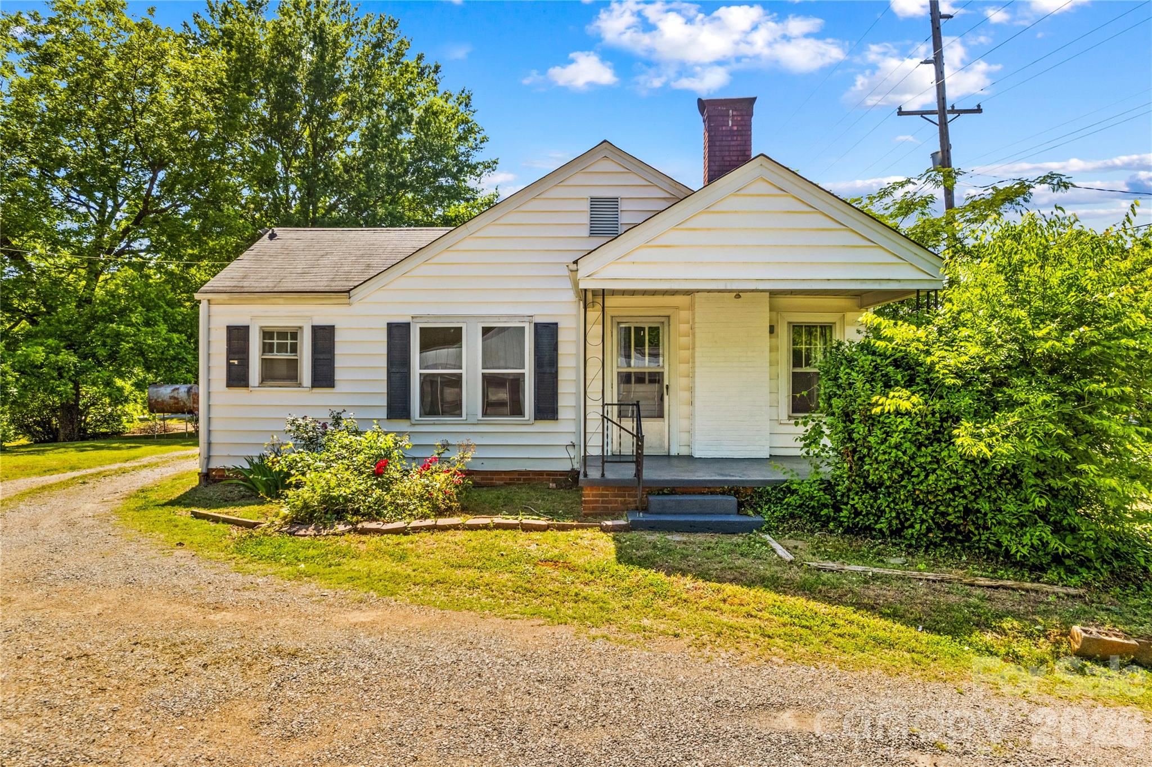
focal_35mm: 22
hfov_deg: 78.6
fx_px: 704
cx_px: 576
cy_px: 384
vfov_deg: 57.2
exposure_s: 1/1000
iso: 100
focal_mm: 8.38
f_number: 2.8
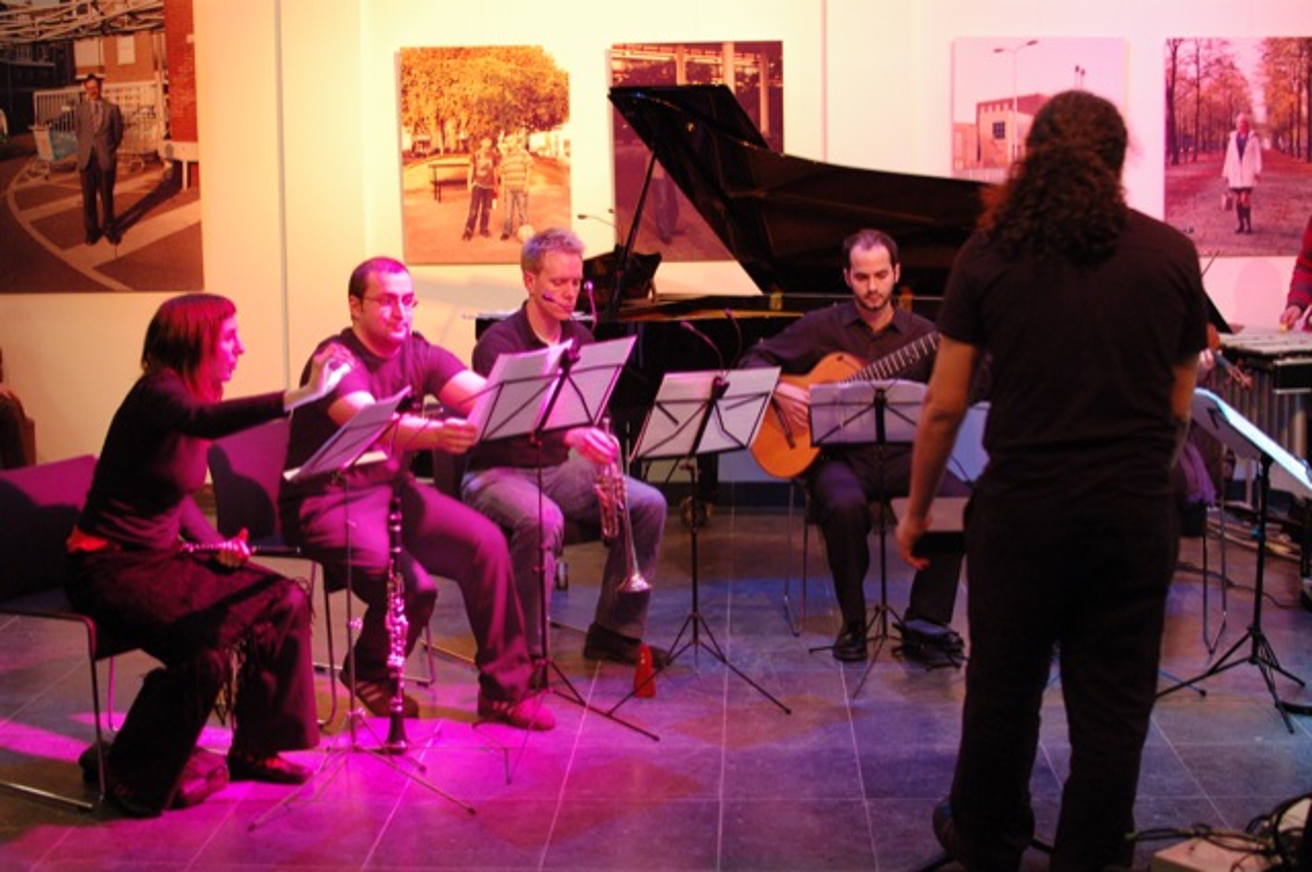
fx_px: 1911
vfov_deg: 25.7
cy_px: 436
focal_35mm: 52
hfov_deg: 37.9
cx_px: 656
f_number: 2.5
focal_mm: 35
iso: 1600
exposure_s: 1/25
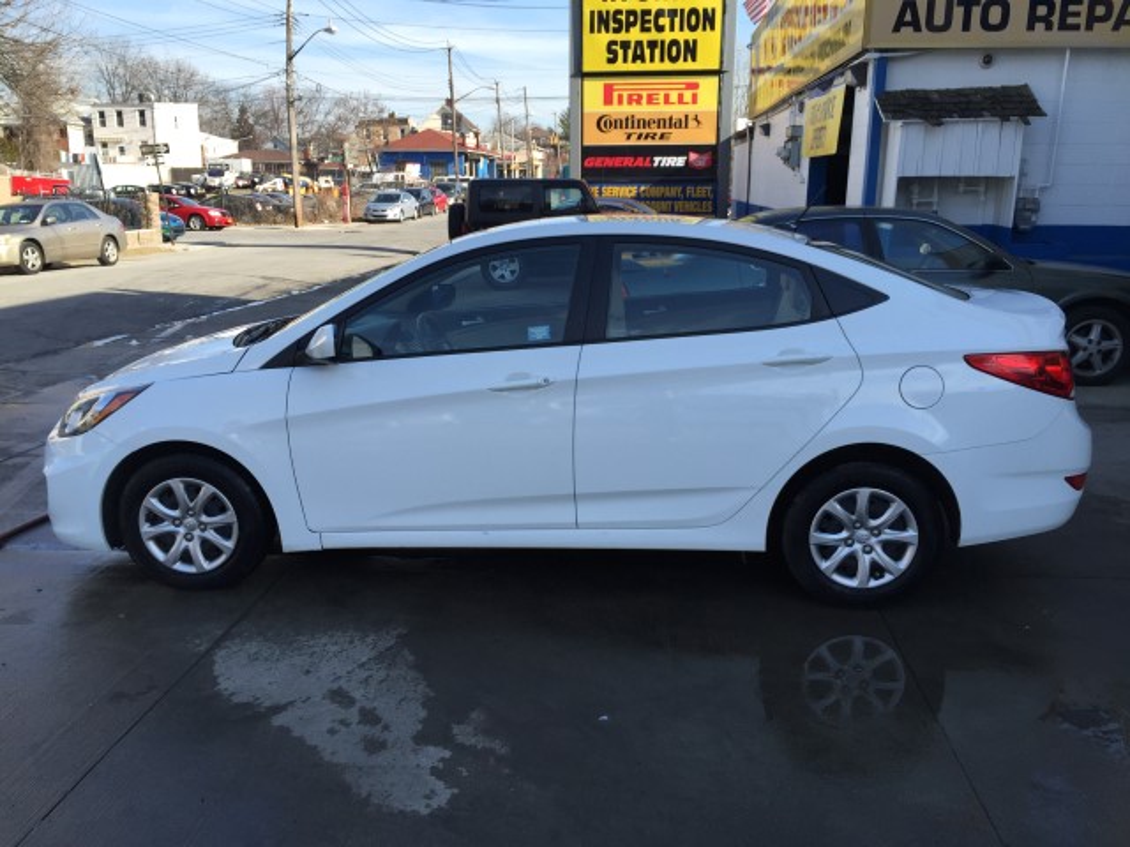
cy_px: 424
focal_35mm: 29
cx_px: 565
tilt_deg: -13.2
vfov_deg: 48.2
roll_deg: -1.1
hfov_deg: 61.7
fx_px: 947
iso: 32
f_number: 2.2
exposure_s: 1/824
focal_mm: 4.15
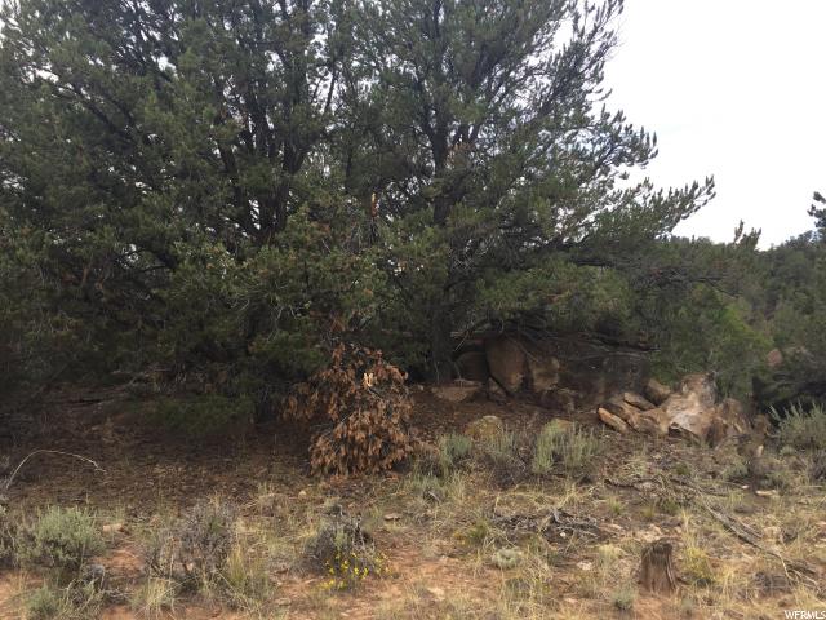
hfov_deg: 61.7
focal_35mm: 29
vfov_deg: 48.2
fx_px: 692
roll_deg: -0.9
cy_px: 310
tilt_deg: +4.6
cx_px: 413
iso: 32
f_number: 2.2
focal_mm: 4.15
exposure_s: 1/775
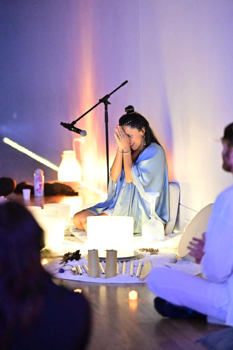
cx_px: 116
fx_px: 1087
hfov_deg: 12.2
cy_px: 175
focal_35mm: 112
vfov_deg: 18.3
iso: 6400
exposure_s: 1/160
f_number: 1.2
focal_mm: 75
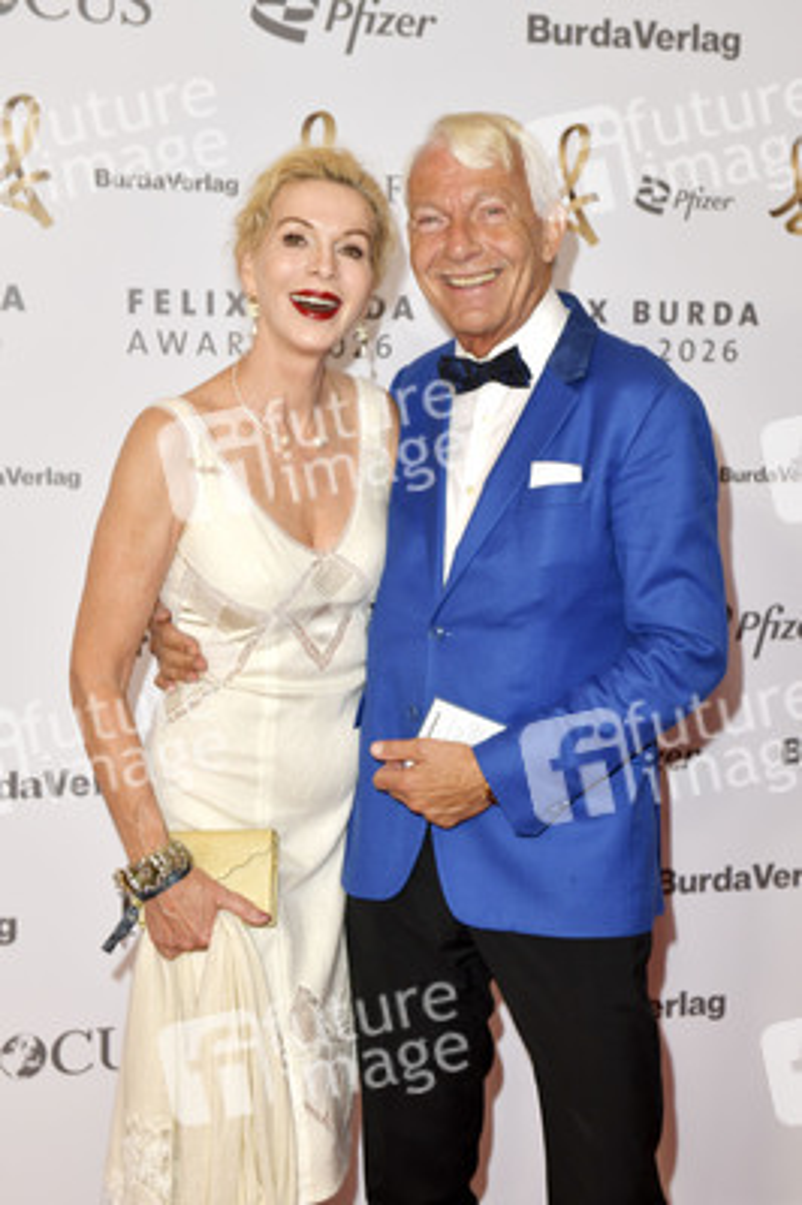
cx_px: 401
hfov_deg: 30.5
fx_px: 1473
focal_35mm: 44
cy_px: 602
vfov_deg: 44.5
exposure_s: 1/200
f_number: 6.3
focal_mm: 44
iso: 640
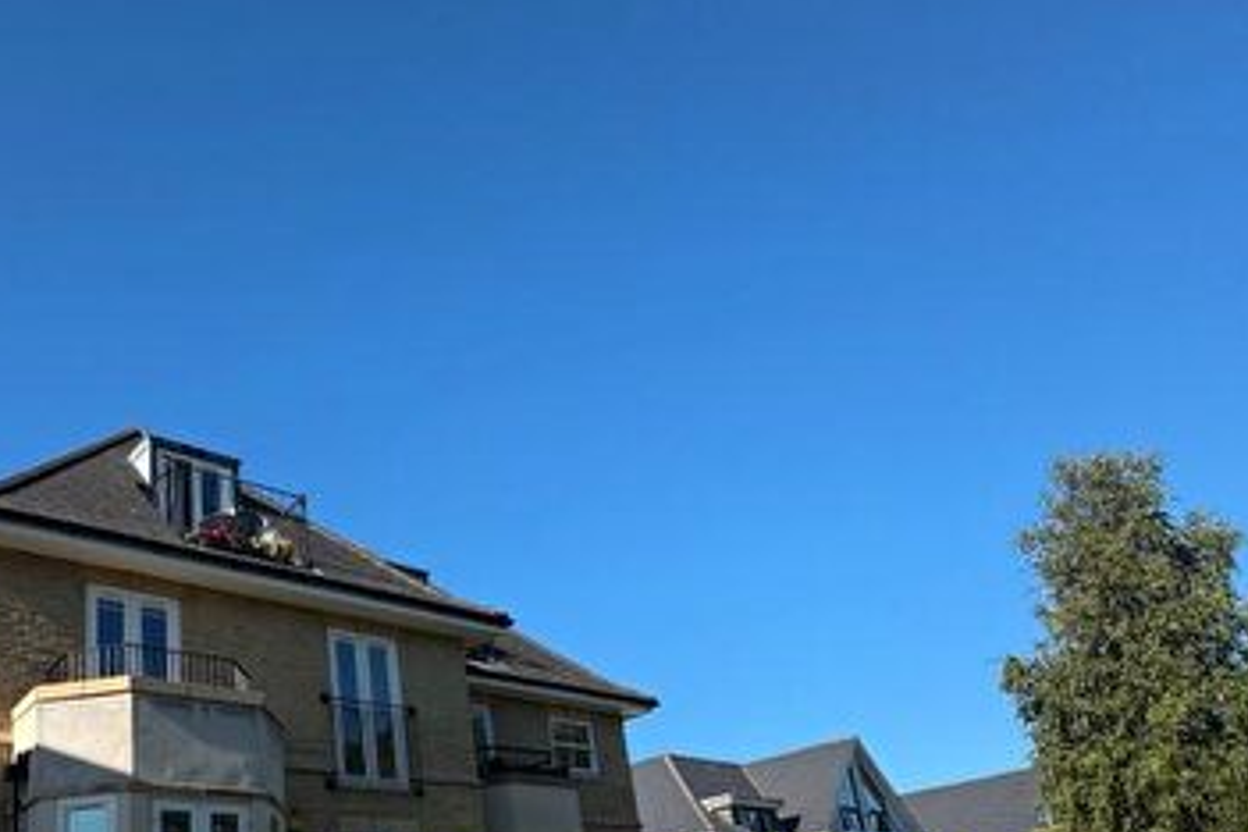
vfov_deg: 42.7
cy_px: 677
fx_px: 1005
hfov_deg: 60.9
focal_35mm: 29
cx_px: 345
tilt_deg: +18.3
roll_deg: +4.5
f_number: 2.2
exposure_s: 1/1346
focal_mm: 2.22
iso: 50
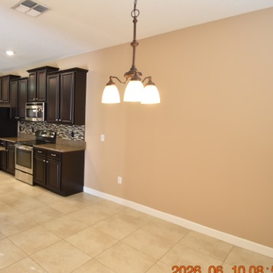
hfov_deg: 62.3
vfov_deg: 64.9
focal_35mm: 24
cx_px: 77
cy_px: 126
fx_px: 214
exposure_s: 1/60
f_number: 3.5
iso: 800
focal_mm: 10
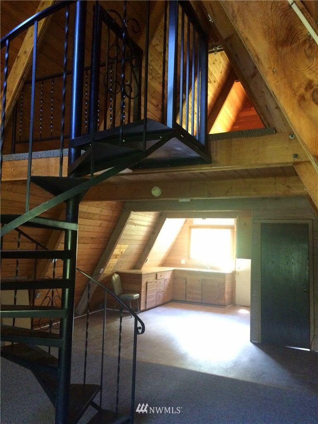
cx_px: 159
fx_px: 355
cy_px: 212
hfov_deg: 48.2
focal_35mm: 29
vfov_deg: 61.7
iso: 200
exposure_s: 1/30
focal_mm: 4.15
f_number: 2.2
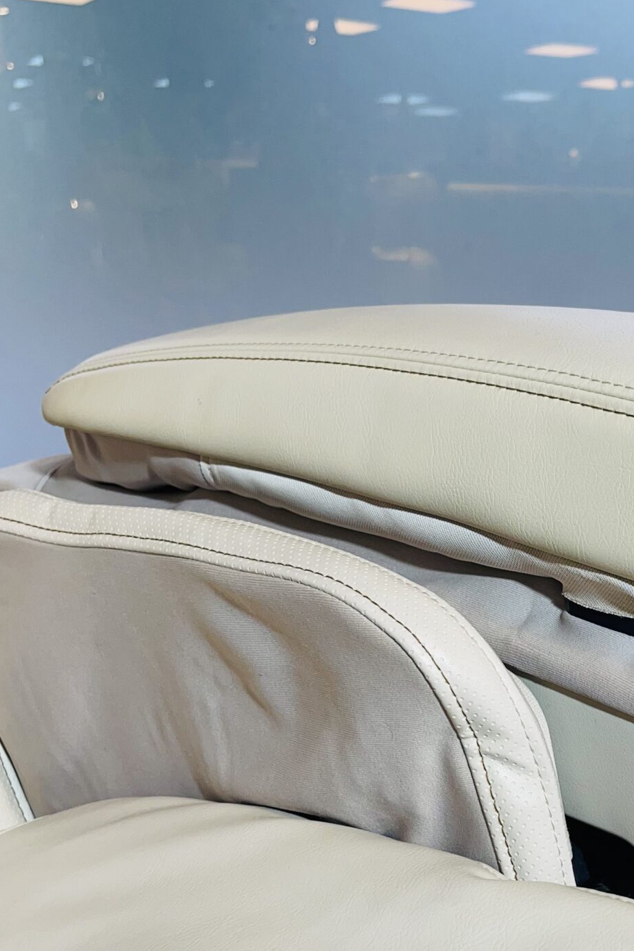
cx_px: 565
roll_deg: -0.7
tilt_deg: -17.5
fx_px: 1268
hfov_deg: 27.1
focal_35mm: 48
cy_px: 643
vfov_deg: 40.5
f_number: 1.6
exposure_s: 1/100
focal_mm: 5.1
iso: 40
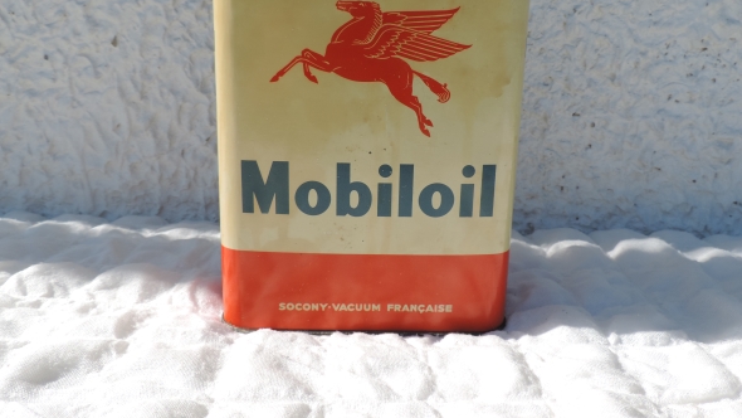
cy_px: 150
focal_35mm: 31
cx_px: 370
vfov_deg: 37.5
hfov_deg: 62.6
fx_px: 610
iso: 80
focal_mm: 4.9
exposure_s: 1/1000
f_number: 3.1
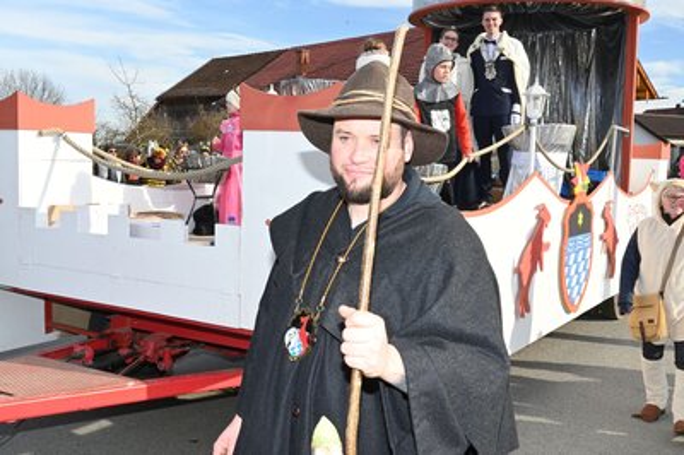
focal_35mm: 40
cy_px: 228
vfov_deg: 33.3
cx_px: 342
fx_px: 759
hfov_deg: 48.5
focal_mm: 40
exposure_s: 1/200
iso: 1000
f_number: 22
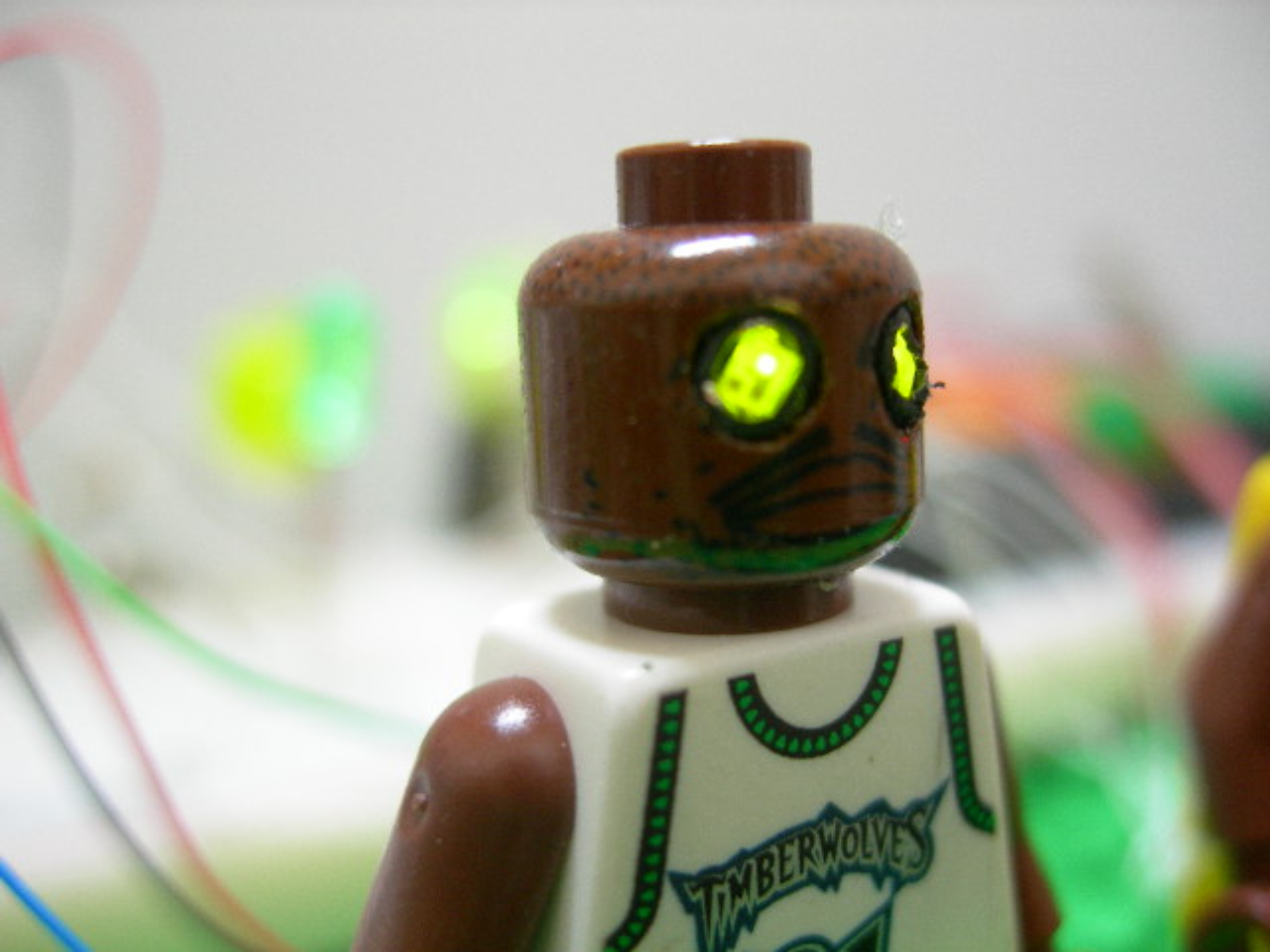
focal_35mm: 38
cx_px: 635
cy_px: 476
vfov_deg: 37.7
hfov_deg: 49.0
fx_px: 1394
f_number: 2.8
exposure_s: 1/4
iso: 169
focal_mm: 7.8
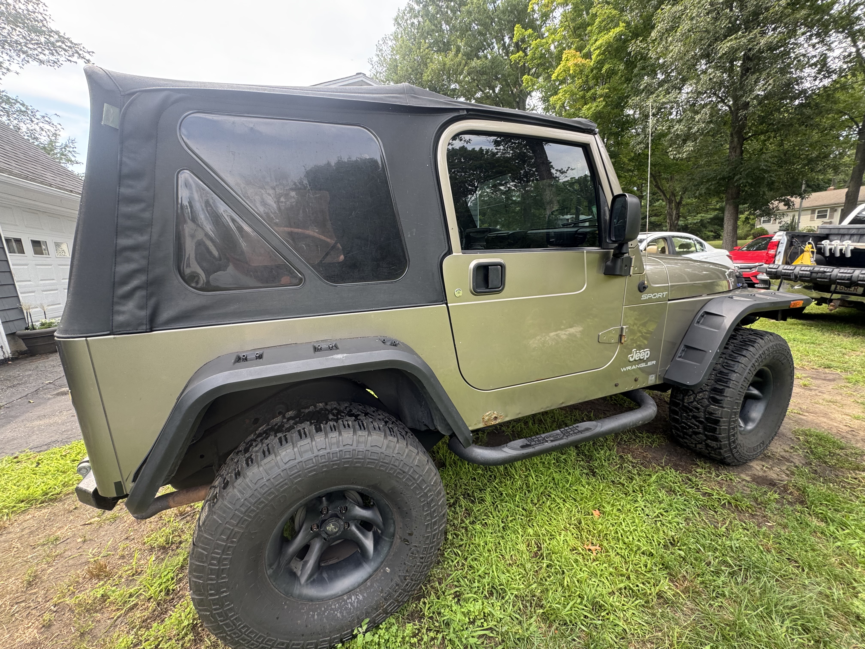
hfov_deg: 102.1
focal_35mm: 14
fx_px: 350
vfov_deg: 85.7
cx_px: 432
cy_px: 324
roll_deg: +2.3
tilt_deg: -12.2
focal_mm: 2.22
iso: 40
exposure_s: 1/99
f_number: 2.2
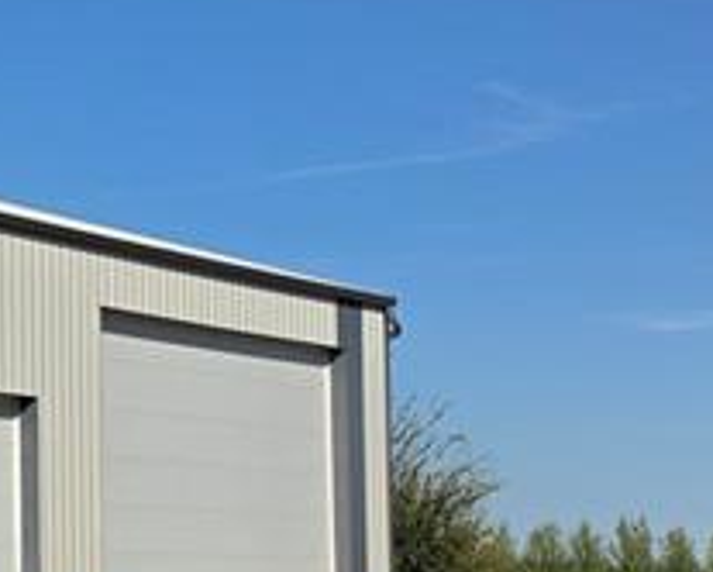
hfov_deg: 15.7
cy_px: 389
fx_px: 2345
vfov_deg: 13.9
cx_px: -410
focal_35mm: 111
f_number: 1.4
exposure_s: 1/7939
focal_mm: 6.5
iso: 40
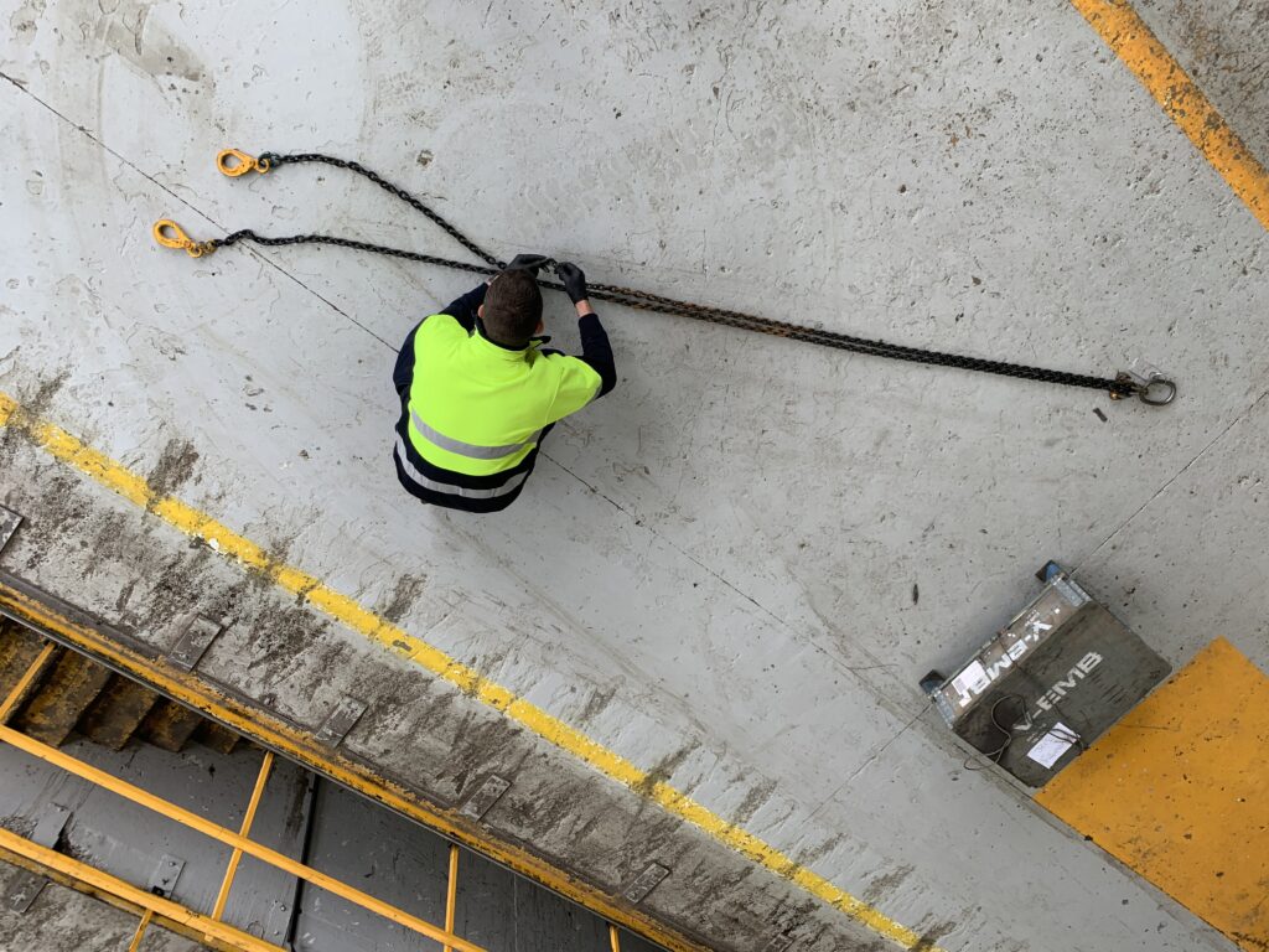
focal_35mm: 26
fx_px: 953
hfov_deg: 67.3
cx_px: 634
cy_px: 476
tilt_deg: -64.0
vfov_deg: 53.1
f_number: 1.8
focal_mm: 4.25
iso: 25
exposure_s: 1/391
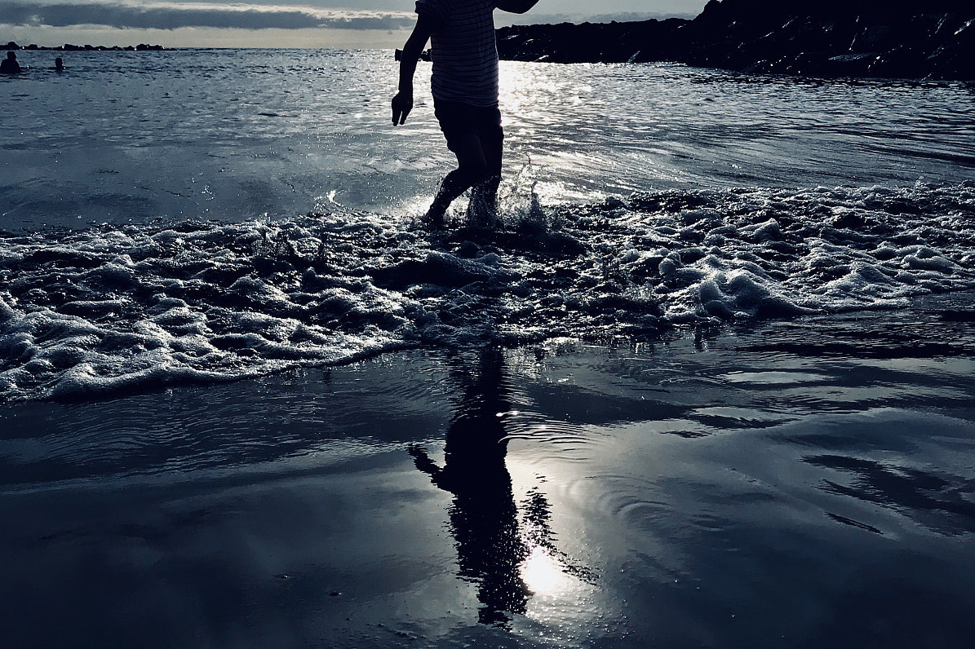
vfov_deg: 33.8
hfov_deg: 49.6
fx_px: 1056
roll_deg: -0.1
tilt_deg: -9.7
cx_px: 487
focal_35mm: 39
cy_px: 197
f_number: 1.8
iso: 25
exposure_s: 1/12048
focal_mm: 3.99
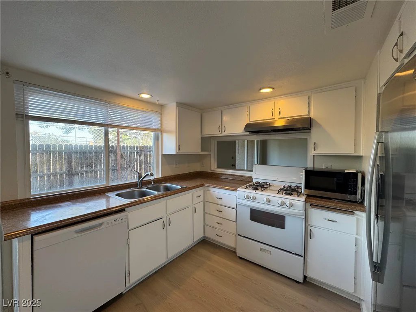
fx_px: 168
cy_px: 156
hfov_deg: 102.1
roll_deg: -1.1
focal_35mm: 14
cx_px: 208
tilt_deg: -2.6
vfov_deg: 85.7
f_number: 2.2
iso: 100
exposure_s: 1/120
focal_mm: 2.22
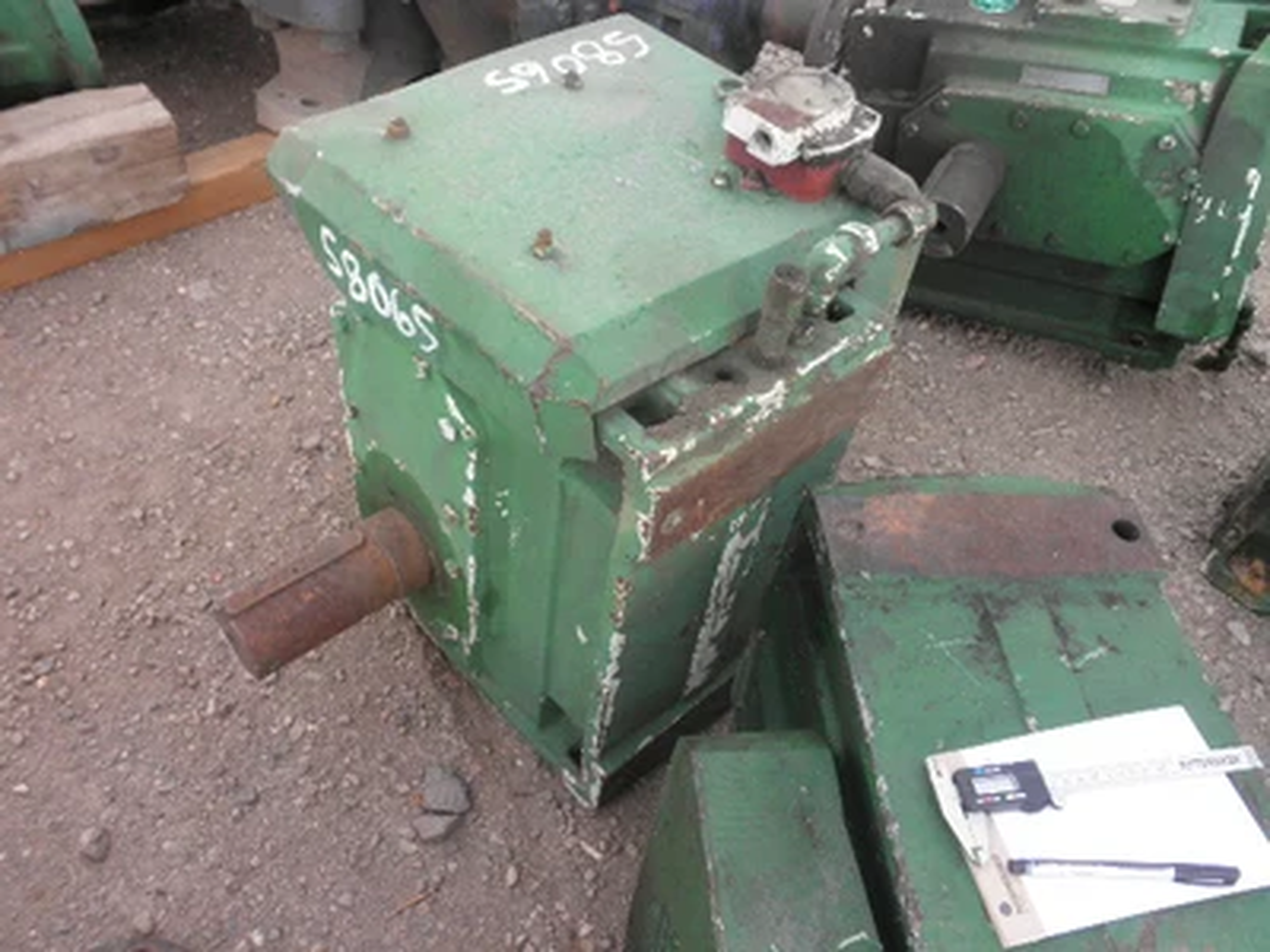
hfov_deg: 63.4
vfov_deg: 49.7
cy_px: 476
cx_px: 635
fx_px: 1027
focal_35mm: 28
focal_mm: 5
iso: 64
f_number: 3
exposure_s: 1/50
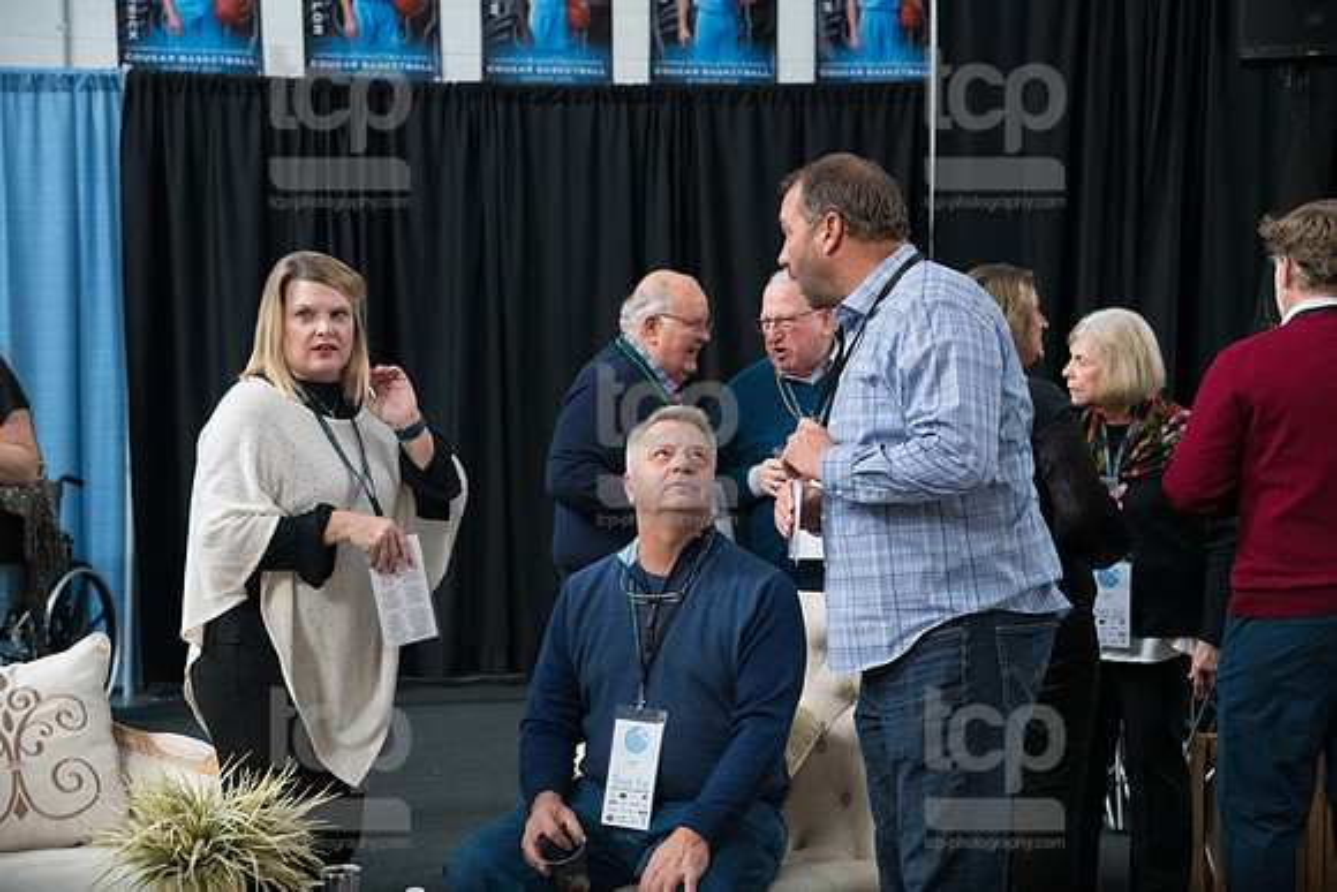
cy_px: 446
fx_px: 2786
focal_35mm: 75
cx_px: 668
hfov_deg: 27.0
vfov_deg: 18.2
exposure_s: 1/250
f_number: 5.6
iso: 4000
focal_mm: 75
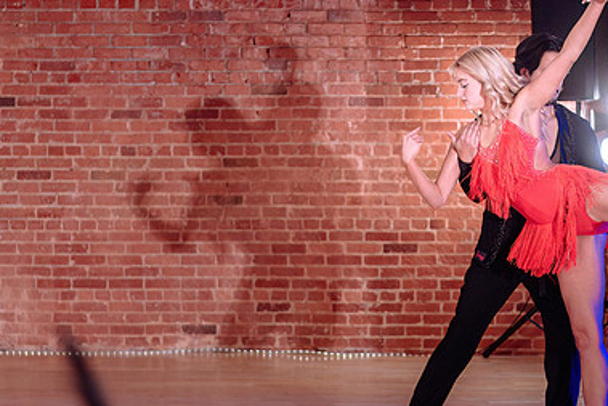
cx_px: 335
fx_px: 1808
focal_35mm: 107
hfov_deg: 19.1
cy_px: 246
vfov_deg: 12.8
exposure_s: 1/320
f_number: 2.8
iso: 1600
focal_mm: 70
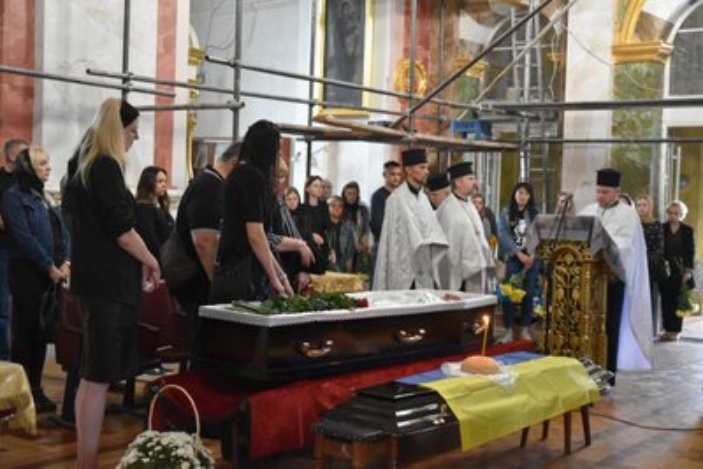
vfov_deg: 28.1
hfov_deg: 41.1
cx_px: 352
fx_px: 938
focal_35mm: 48
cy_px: 234
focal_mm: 32
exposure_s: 1/60
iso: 4000
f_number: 3.2
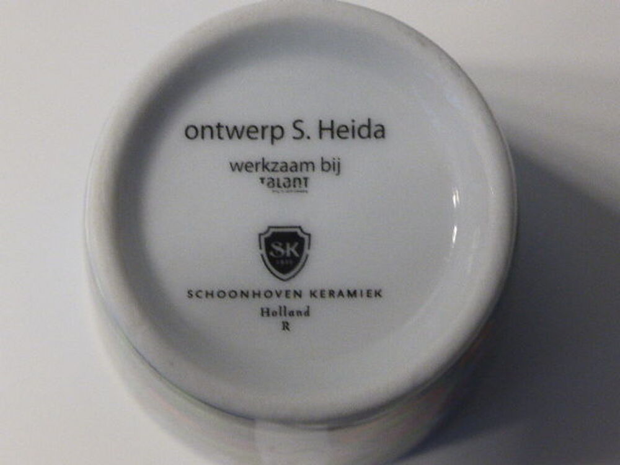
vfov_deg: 21.3
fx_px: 1236
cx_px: 310
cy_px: 232
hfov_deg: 28.2
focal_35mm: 69
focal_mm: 11.7
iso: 400
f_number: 4.9
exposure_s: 1/20
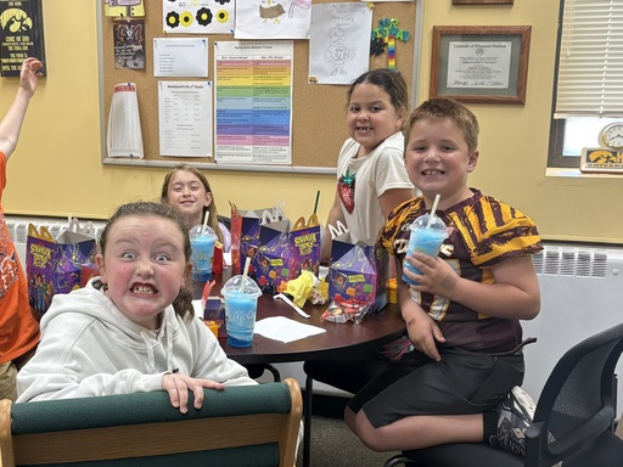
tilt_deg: -14.2
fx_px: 936
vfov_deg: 27.9
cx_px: 212
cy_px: 289
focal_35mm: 52
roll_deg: +0.8
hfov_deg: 36.5
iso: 100
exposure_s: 1/120
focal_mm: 5.96
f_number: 1.6
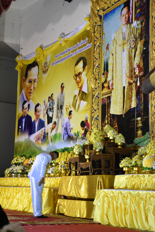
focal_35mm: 63
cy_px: 116
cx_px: 78
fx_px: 407
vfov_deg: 31.9
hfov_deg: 21.6
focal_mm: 42
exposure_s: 1/160
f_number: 6.3
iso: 3200
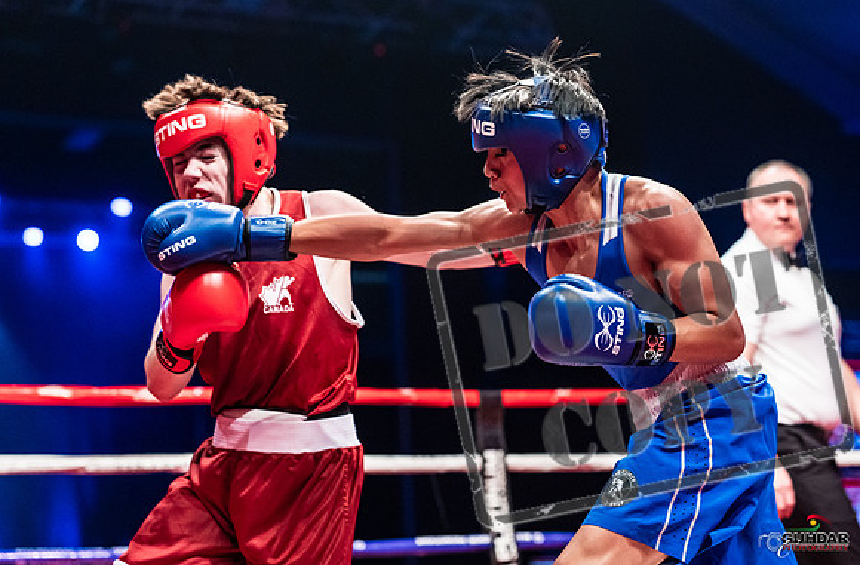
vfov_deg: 17.0
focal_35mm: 79
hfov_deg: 25.6
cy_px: 296
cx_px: 522
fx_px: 1887
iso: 3200
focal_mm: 65
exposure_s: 1/1000
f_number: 2.5
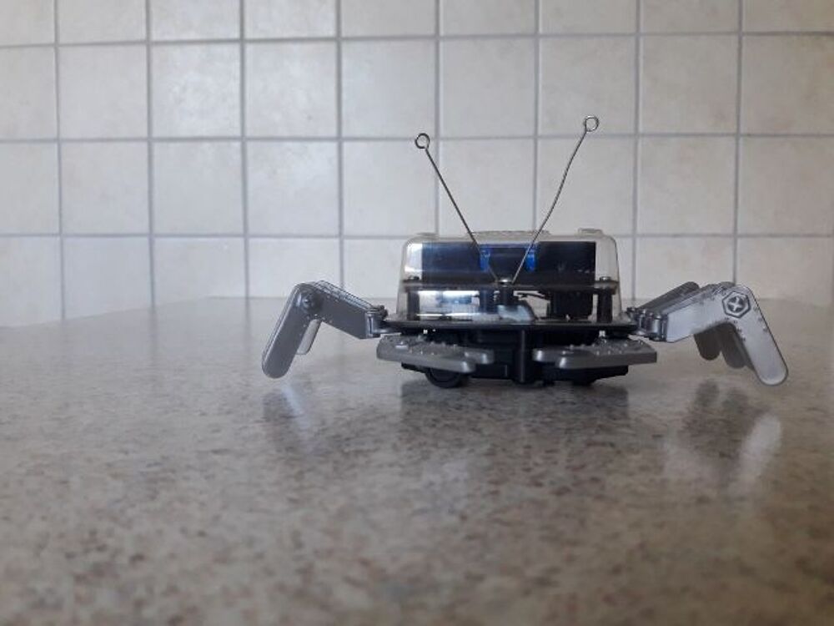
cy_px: 313
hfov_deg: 63.4
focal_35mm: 28
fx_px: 675
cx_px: 417
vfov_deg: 49.7
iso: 160
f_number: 1.9
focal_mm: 3.7
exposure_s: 1/33
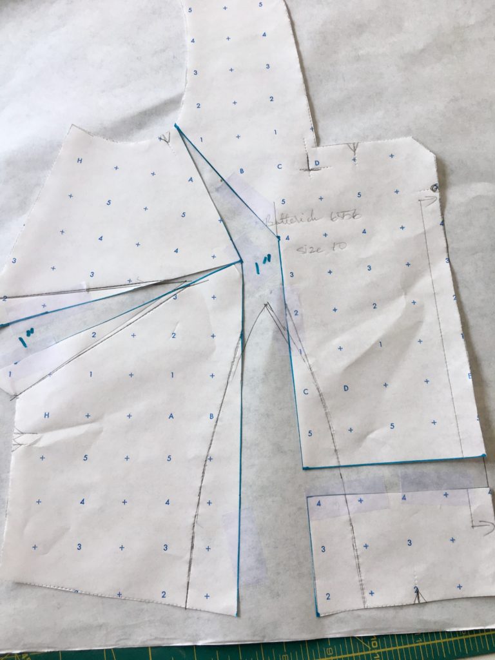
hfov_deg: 48.2
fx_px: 553
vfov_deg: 61.7
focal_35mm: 29
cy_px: 330
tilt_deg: -77.8
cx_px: 248
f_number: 2.2
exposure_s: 1/60
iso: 32
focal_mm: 4.15
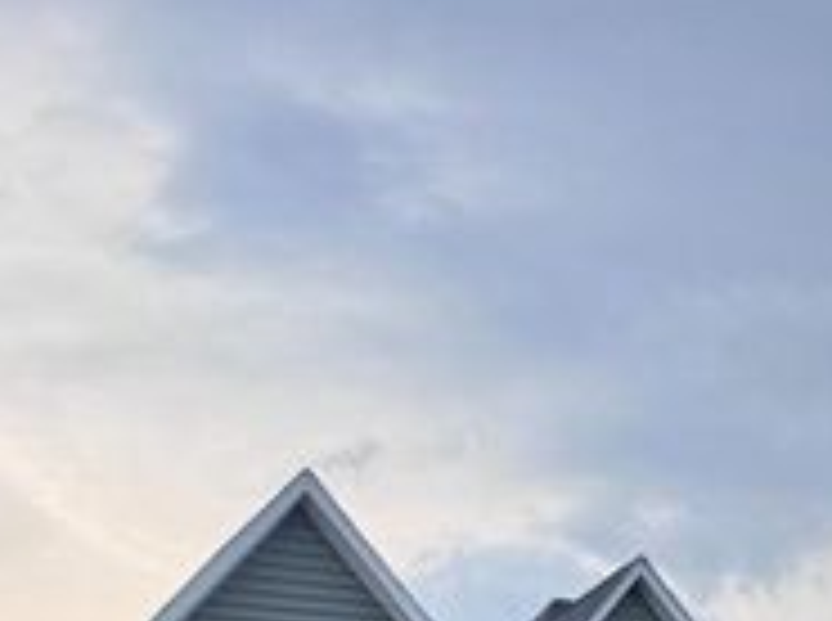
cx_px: 580
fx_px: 1559
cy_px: 826
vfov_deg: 20.4
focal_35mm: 65
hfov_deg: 29.6
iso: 80
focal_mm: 6.76
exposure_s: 1/966
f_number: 1.78
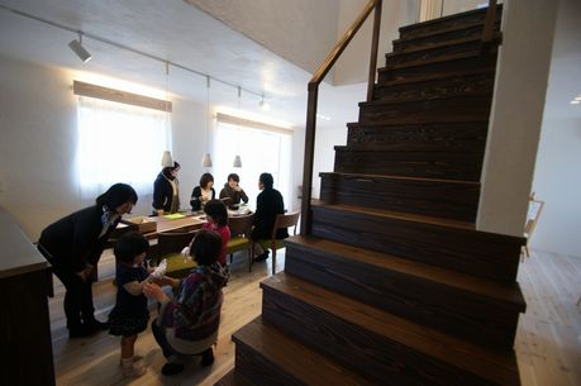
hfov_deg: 100.4
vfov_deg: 77.2
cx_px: 290
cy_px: 193
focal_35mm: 15
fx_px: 242
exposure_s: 1/30
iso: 125
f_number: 3.5
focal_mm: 10
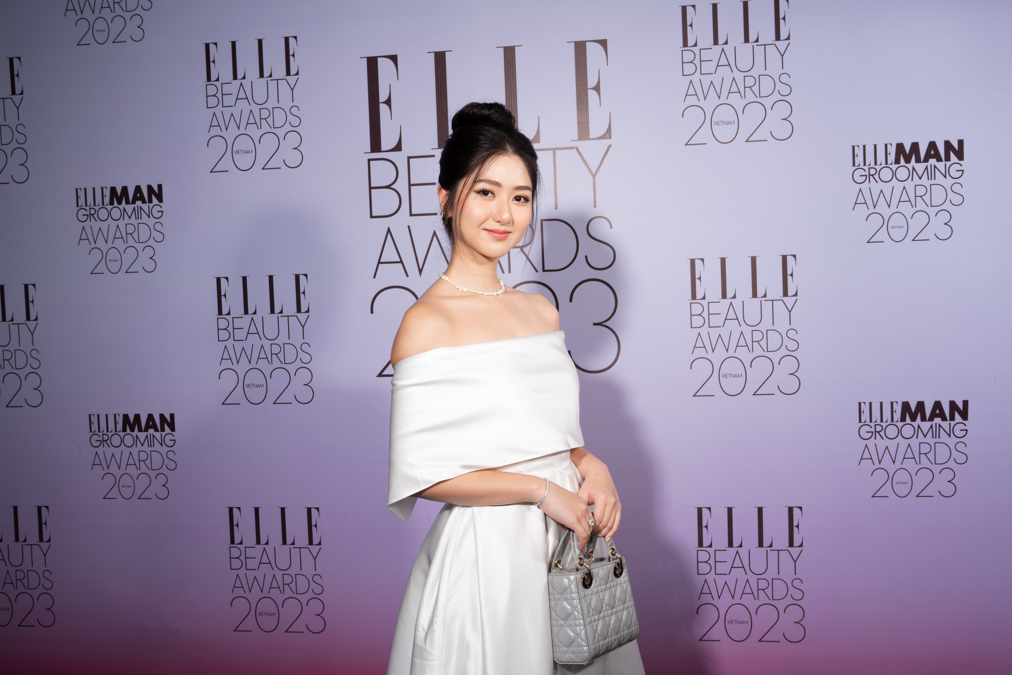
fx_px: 871
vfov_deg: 42.3
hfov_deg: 60.3
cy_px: 338
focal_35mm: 31
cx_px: 506
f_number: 10
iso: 100
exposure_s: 1/125
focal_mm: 31
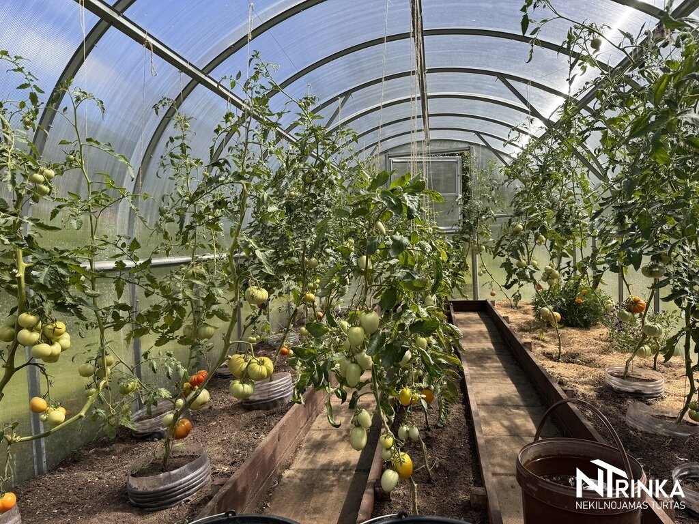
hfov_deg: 71.6
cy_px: 262
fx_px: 485
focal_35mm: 24
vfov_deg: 56.8
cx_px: 350
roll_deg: +2.6
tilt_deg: -2.9
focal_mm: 6.76
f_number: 1.78
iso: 80
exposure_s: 1/2604
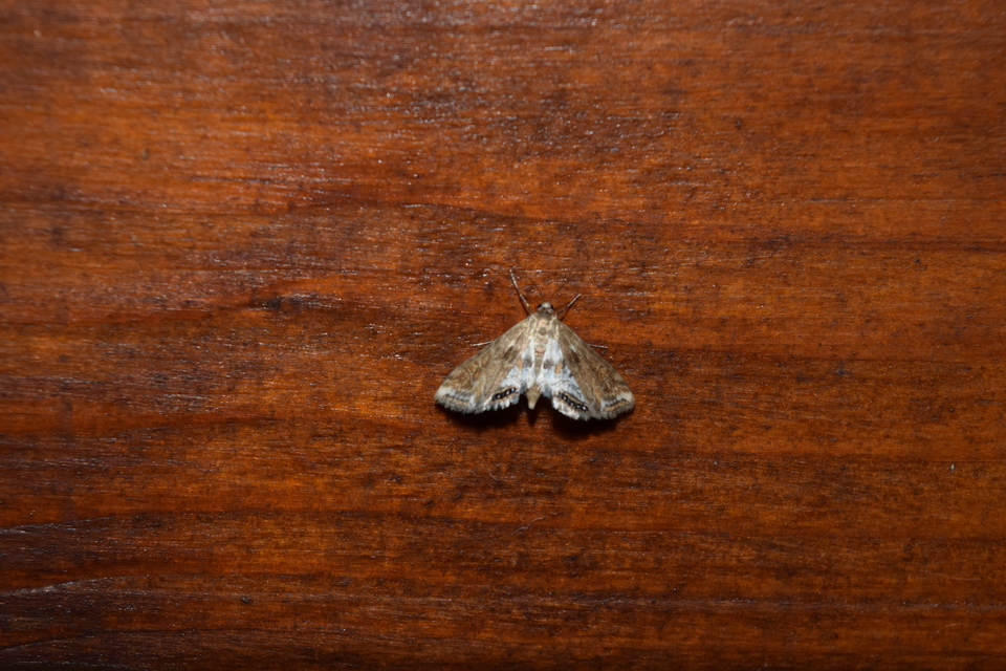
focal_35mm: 78
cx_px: 503
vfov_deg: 17.5
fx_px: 2179
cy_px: 336
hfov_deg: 26.0
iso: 800
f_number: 10
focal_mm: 52
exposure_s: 1/60
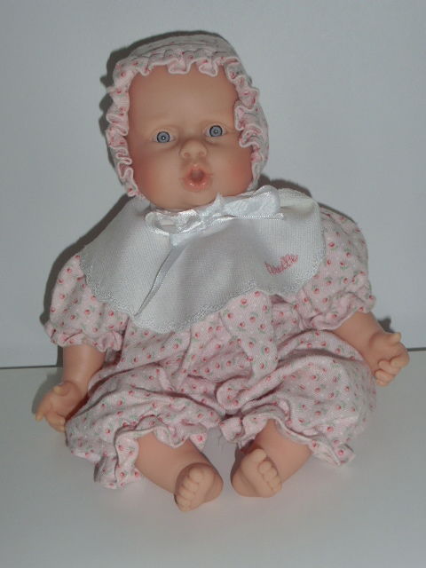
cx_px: 213
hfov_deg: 29.7
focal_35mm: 49
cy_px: 284
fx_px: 804
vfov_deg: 38.9
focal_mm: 8.5
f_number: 4.2
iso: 160
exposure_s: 1/60
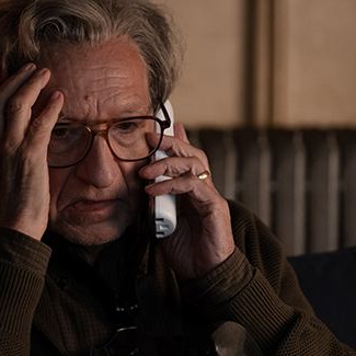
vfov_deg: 9.2
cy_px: 158
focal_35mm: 191
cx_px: 148
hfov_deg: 9.2
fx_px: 2222
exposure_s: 1/125
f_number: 2.8
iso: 1600
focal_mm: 83.8
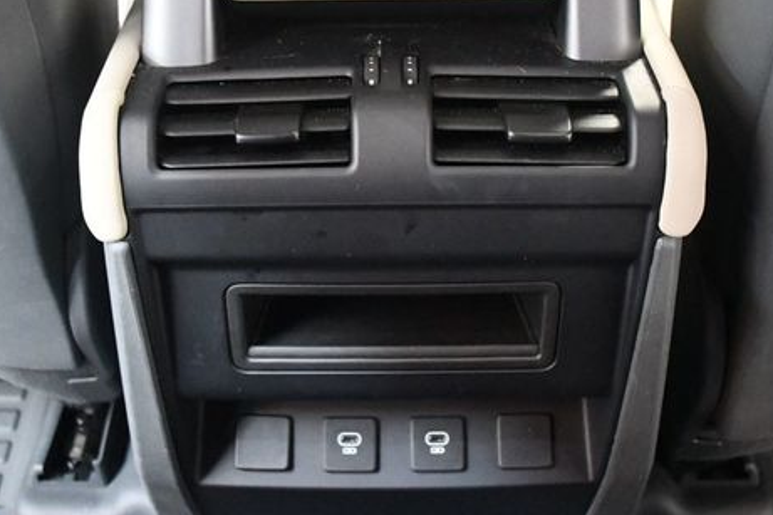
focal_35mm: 50
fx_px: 1073
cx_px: 367
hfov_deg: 39.6
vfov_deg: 26.9
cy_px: 188
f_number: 3.8
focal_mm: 24
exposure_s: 1/50
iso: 12800
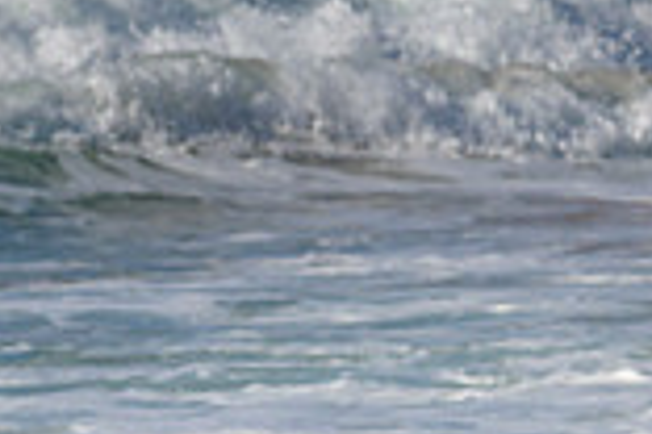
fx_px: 30913
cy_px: 766
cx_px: 272
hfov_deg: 1.2
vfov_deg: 0.8
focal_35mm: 1707
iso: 360
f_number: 10
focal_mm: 460
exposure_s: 1/2000
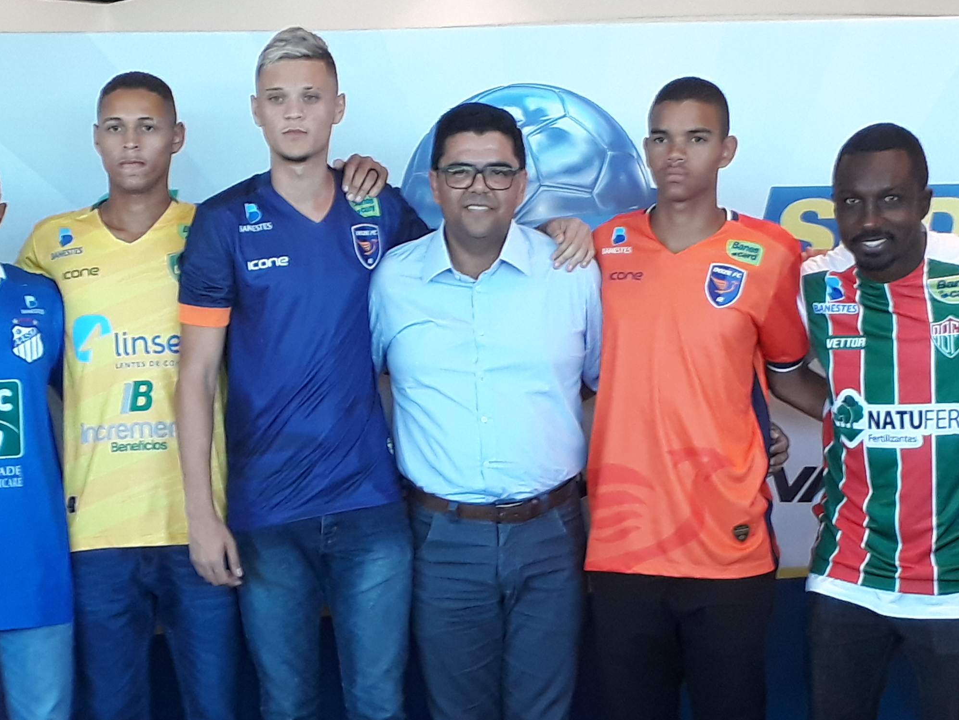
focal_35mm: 56
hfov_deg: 34.2
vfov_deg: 25.6
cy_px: 582
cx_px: 354
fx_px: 1552
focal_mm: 3.6
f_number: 1.9
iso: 125
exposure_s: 1/30
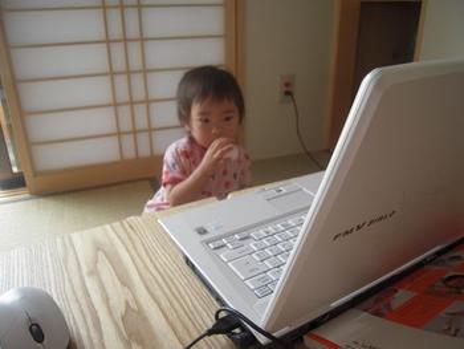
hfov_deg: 63.4
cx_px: 232
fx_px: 376
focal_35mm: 28
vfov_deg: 49.8
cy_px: 174
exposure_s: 1/40
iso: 100
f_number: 2.7
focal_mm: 5
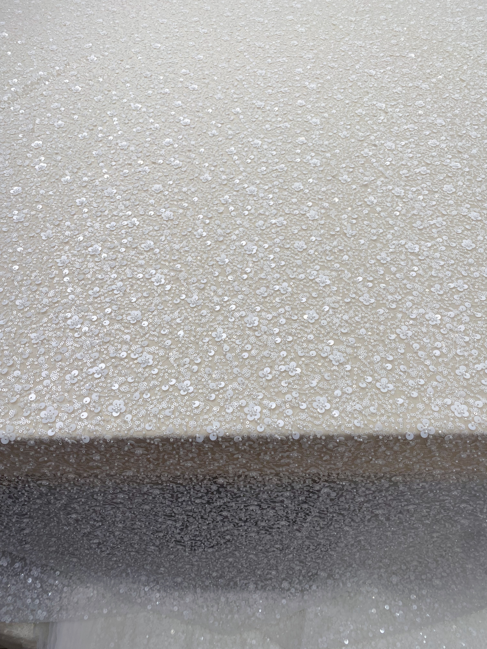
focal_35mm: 26
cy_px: 324
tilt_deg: -51.8
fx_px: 488
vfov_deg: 67.3
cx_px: 244
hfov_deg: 53.1
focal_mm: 4.25
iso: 32
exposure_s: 1/103
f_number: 1.8
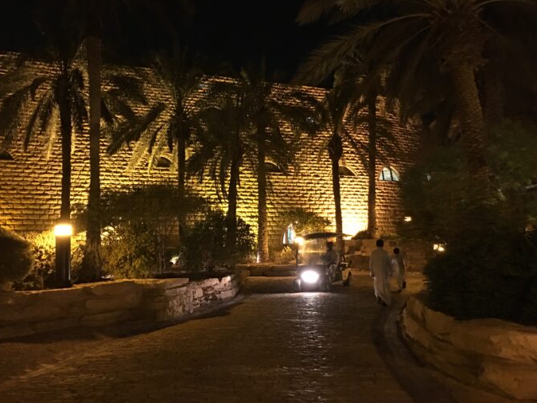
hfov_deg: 55.3
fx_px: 512
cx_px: 258
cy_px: 187
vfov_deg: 42.9
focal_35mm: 33
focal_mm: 4.15
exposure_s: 1/4
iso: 100
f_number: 2.2
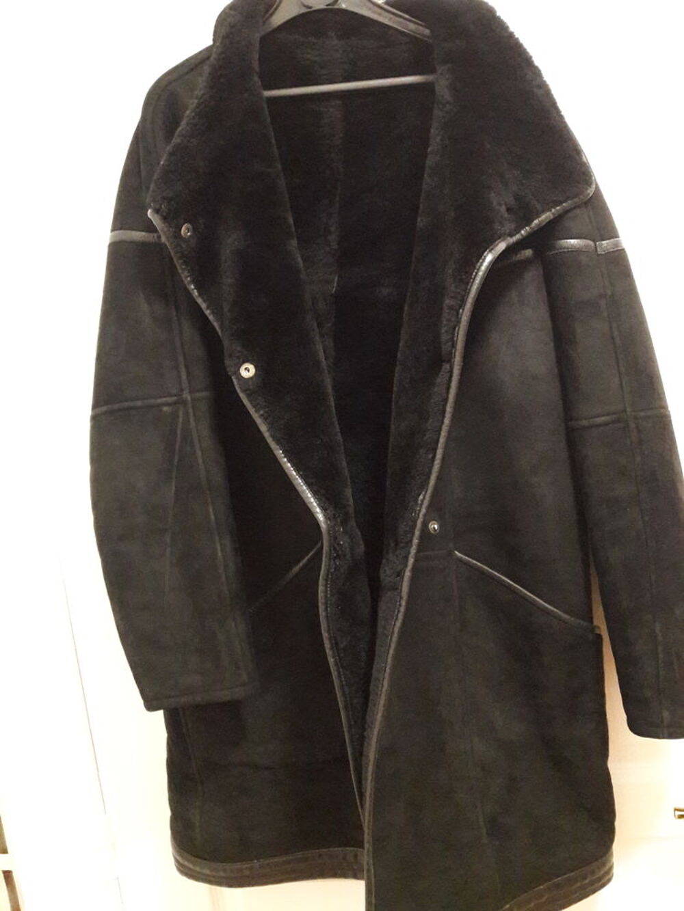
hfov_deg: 49.8
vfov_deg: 63.4
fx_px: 738
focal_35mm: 28
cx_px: 342
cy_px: 456
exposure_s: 1/17
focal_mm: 3.7
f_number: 1.9
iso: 800
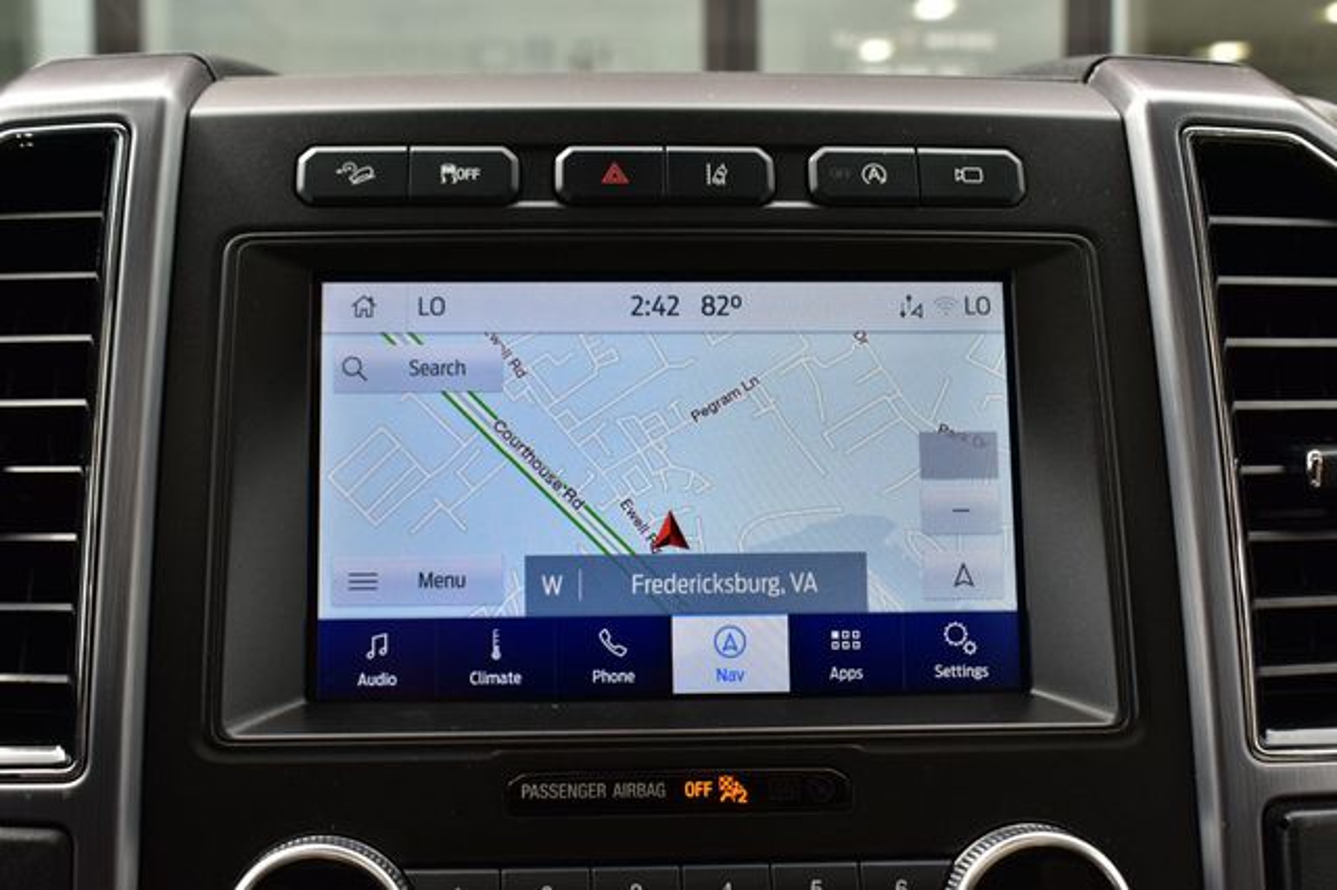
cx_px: 668
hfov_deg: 41.1
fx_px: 1782
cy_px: 445
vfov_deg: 28.0
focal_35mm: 48
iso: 400
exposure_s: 1/100
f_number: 9
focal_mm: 32
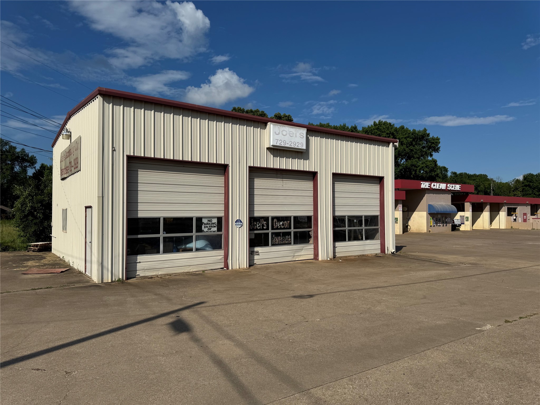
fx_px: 374
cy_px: 202
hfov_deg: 71.6
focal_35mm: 24
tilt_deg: +0.2
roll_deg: +0.1
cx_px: 270
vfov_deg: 56.8
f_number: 1.78
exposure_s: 1/10417
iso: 80
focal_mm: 6.76
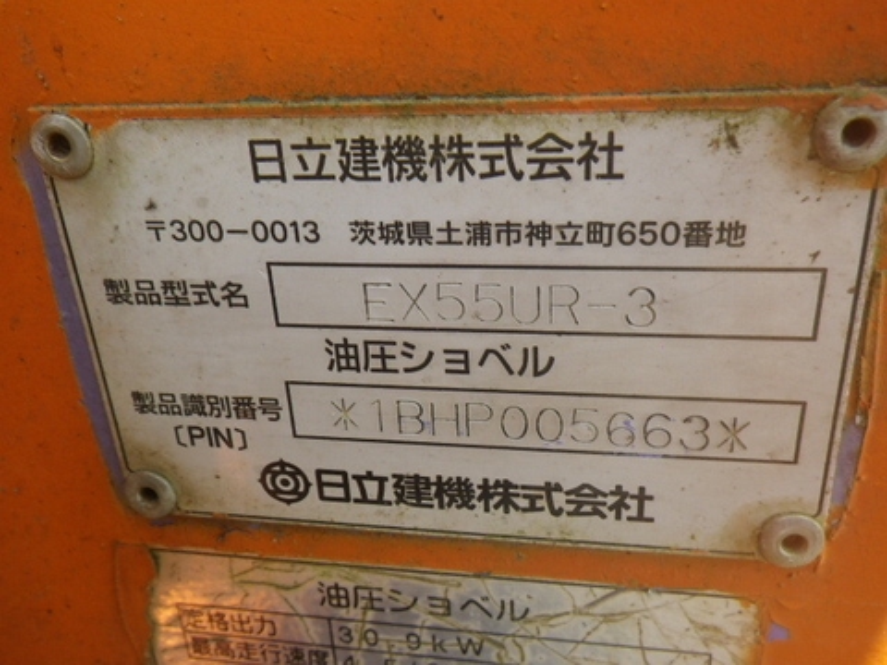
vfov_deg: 41.8
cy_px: 332
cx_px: 444
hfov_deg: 54.0
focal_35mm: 34
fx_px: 871
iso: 100
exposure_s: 1/50
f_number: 3.8
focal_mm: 6.1
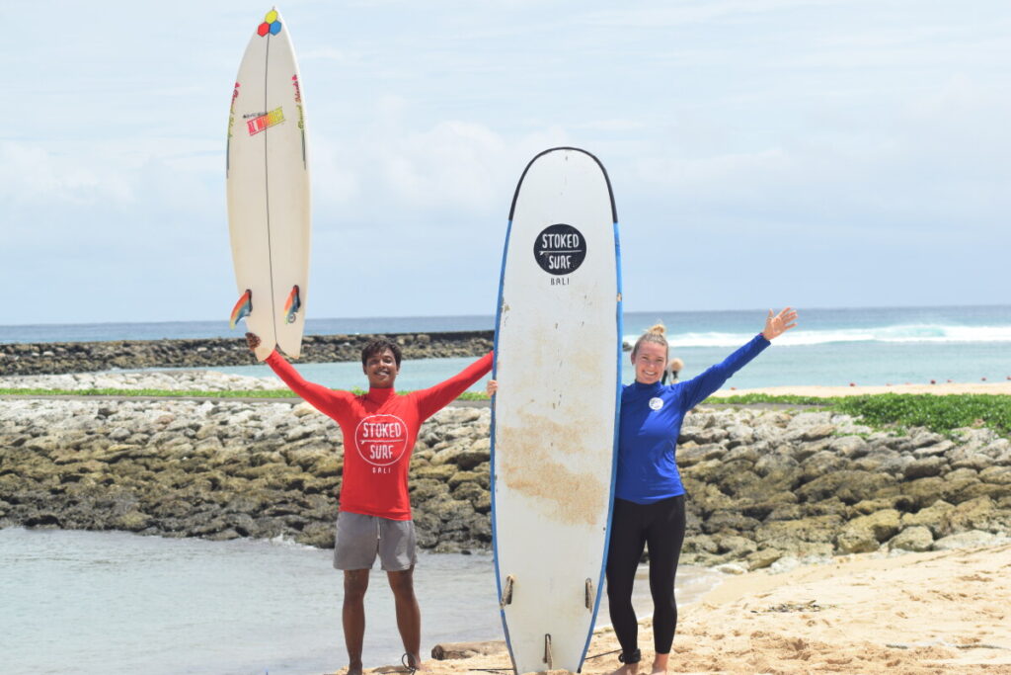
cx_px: 506
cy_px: 338
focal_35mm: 105
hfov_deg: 19.5
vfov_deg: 13.0
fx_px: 2949
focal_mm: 70
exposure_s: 1/800
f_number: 7.1
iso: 200
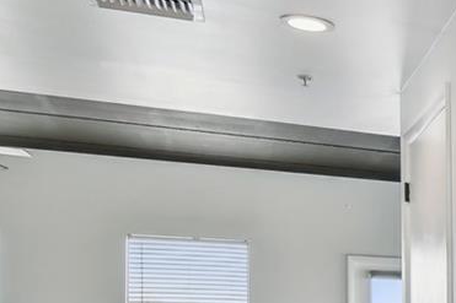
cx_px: 785
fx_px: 874
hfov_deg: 21.3
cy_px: 357
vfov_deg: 18.7
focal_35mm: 69
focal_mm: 11
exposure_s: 1/10
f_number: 7.1
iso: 100
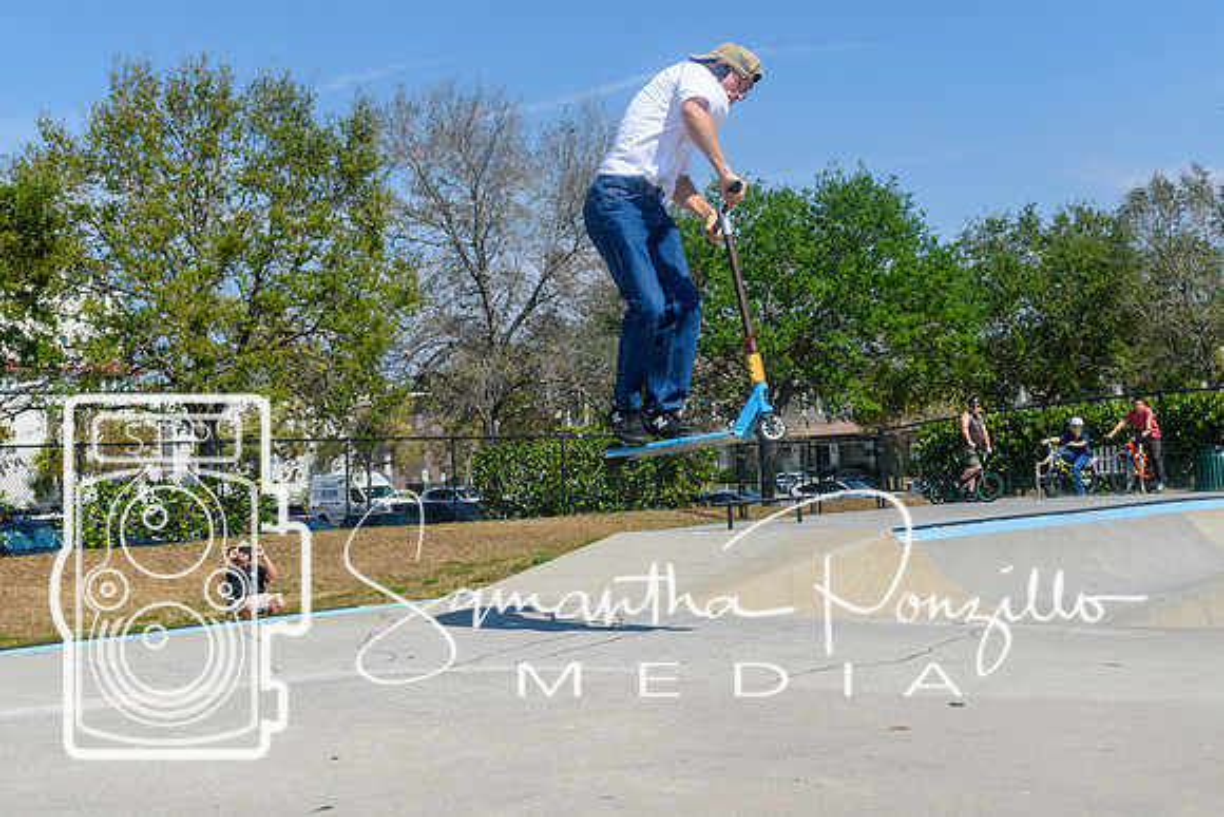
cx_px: 612
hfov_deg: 45.0
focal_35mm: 44
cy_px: 408
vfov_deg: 30.9
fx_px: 1479
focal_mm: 29
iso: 200
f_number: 10
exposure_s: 1/400
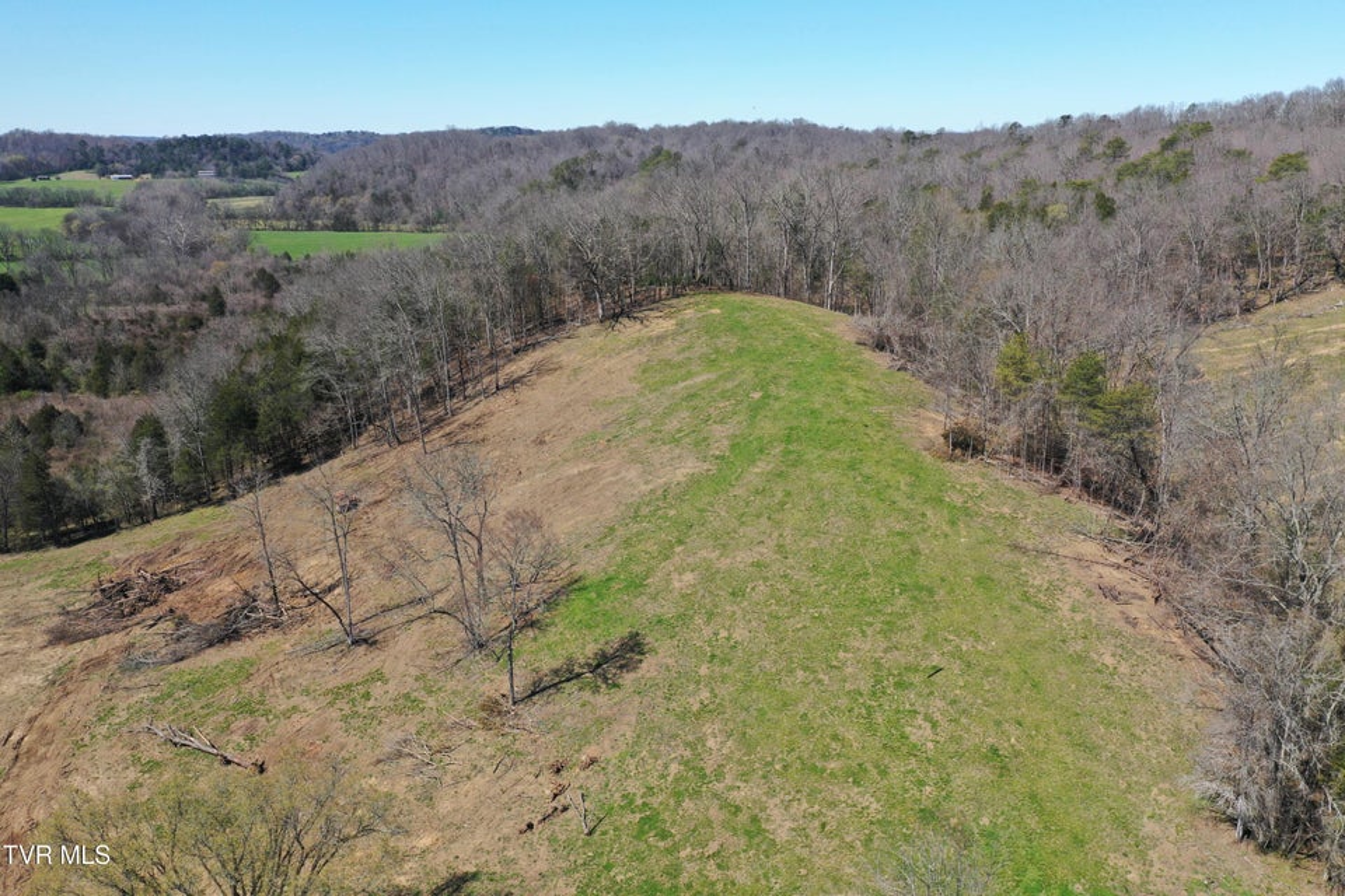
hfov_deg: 65.5
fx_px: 1046
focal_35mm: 28
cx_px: 672
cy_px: 448
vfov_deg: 46.4
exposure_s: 1/240
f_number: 5
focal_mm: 10.26
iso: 100
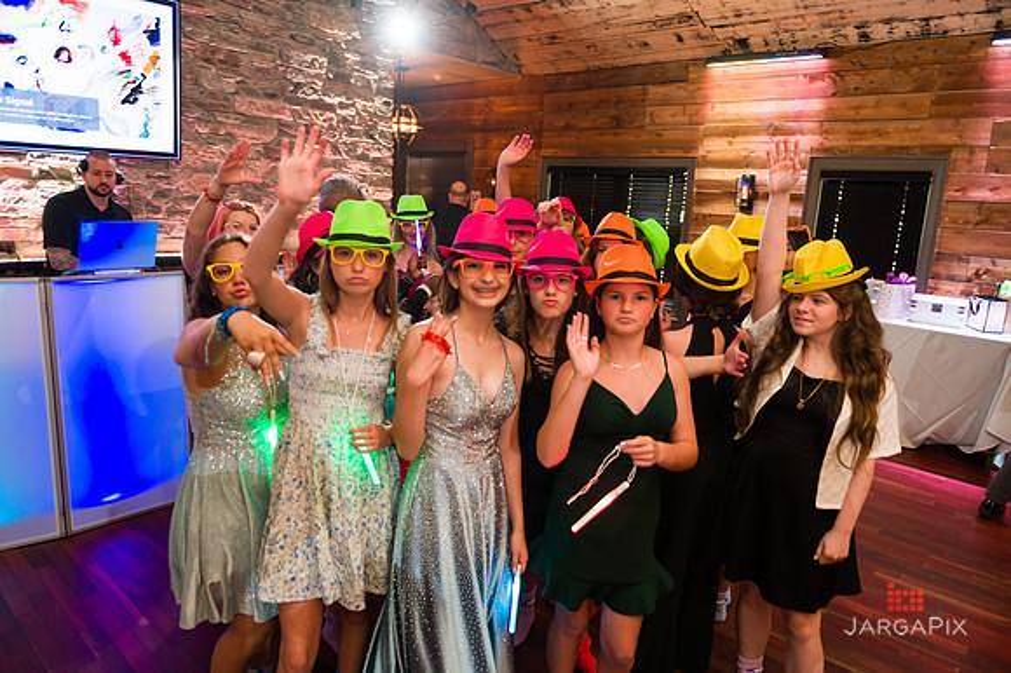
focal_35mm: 24
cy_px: 336
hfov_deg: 73.8
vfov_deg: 53.1
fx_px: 674
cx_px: 506
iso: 1250
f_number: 3.2
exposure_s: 1/125
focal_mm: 24
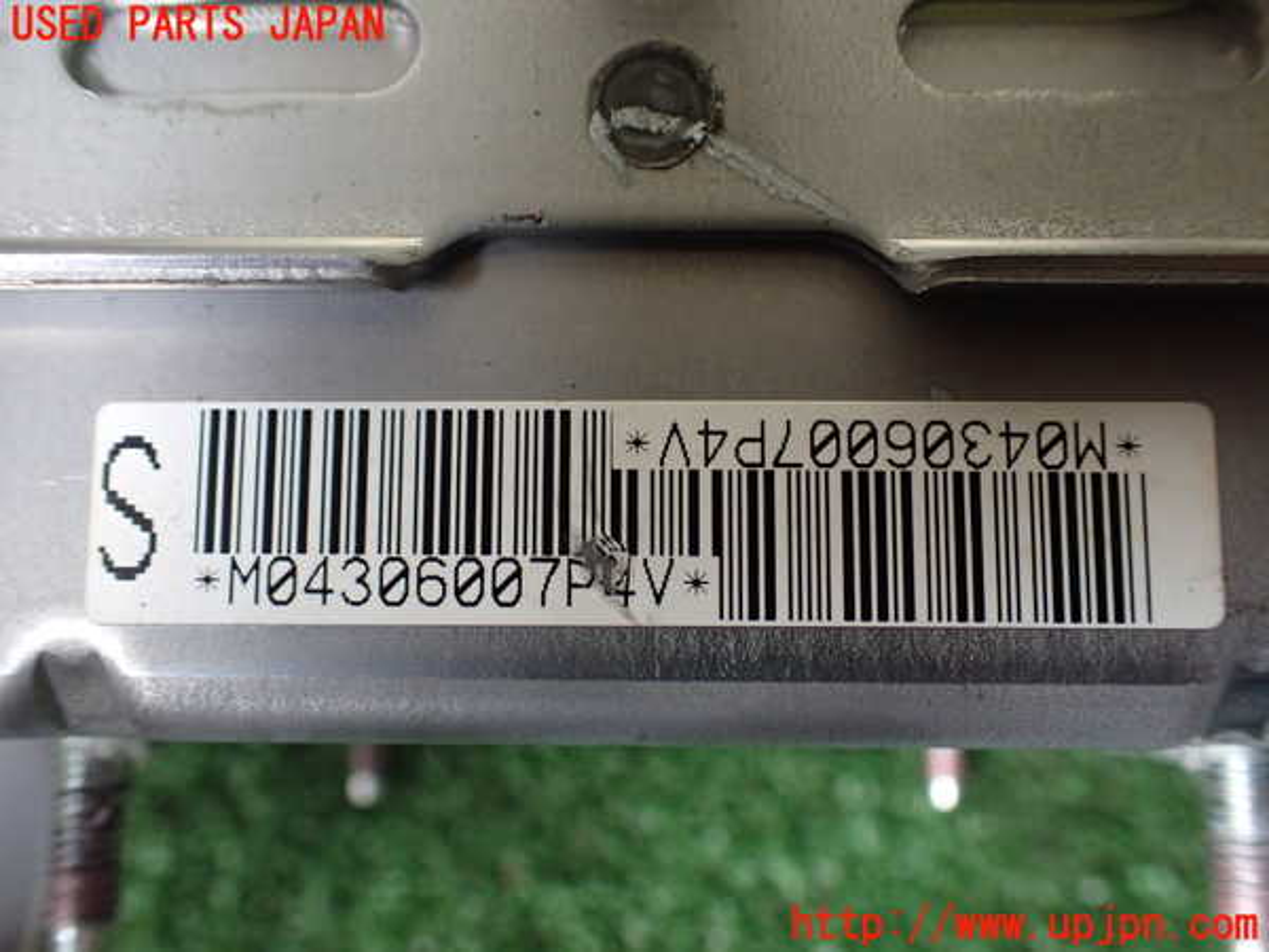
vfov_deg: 46.8
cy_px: 476
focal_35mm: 30
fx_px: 1100
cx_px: 634
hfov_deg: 60.0
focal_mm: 5.4
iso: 640
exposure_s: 1/125
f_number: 2.3
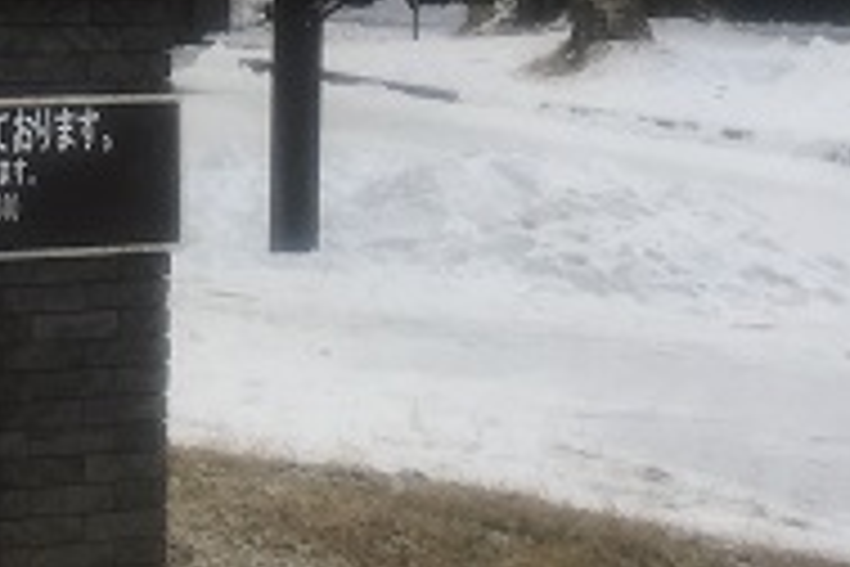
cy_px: -461
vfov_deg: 10.0
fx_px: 3069
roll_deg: -1.4
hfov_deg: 15.0
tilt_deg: +3.7
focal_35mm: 130
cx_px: -281
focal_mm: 4.15
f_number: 2.2
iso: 25
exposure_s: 1/503
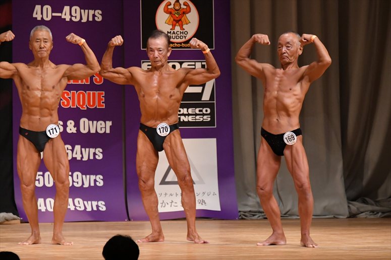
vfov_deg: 4.6
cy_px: 130
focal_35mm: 300
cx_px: 196
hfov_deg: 6.9
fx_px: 3257
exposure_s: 1/400
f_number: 5.6
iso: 5000
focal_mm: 200
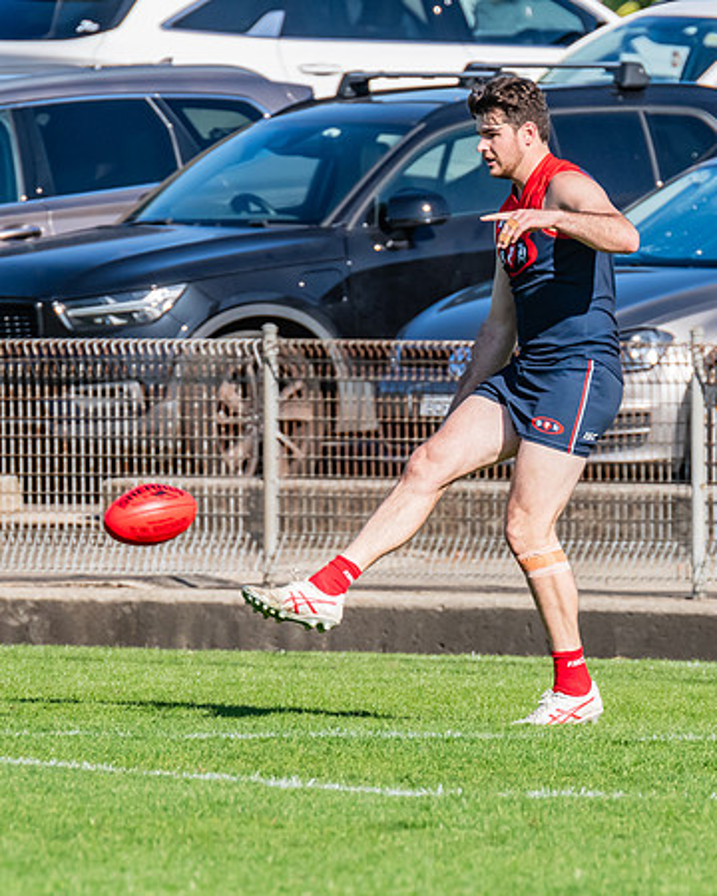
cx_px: 483
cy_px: 415
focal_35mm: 889
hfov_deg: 1.7
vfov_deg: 2.2
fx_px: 23574
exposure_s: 1/1600
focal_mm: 420
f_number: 8
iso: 800
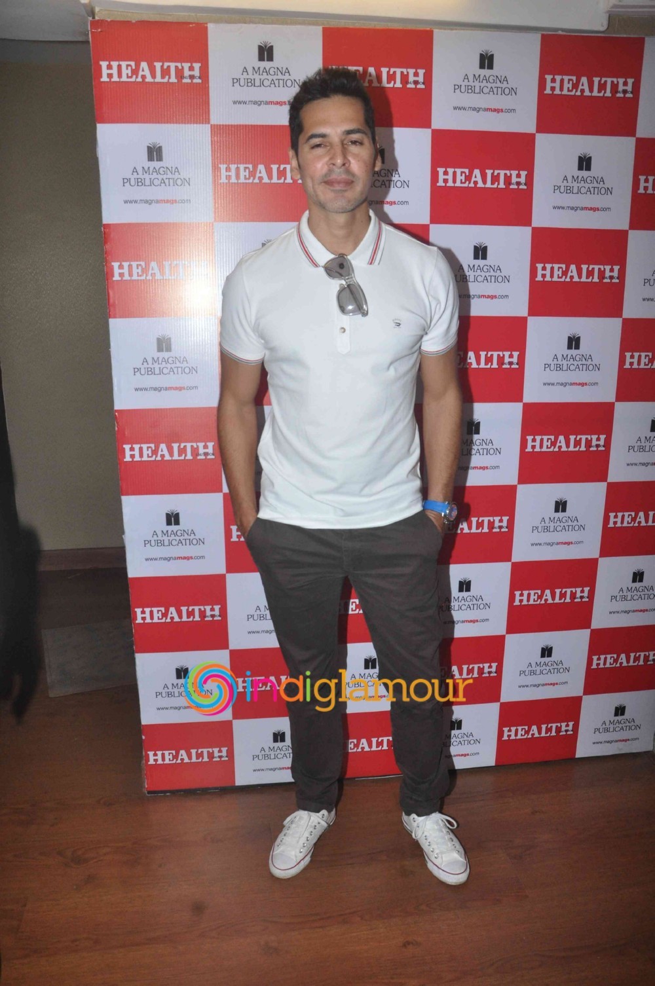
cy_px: 493
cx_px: 328
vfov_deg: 67.4
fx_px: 739
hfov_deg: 47.8
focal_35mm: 27
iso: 800
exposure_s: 1/200
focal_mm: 18
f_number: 10
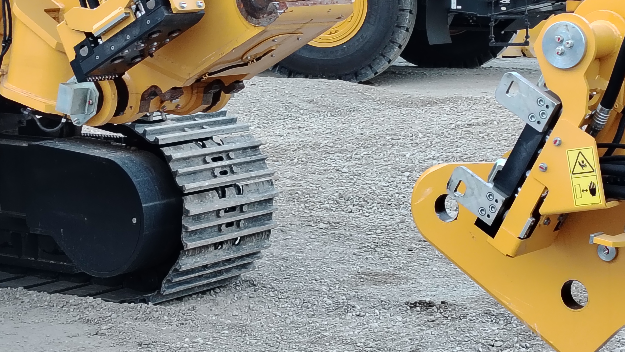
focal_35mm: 105
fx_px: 1740
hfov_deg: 20.4
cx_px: 341
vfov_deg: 11.5
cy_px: 106
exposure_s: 1/50
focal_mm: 5.25
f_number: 1.75
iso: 372
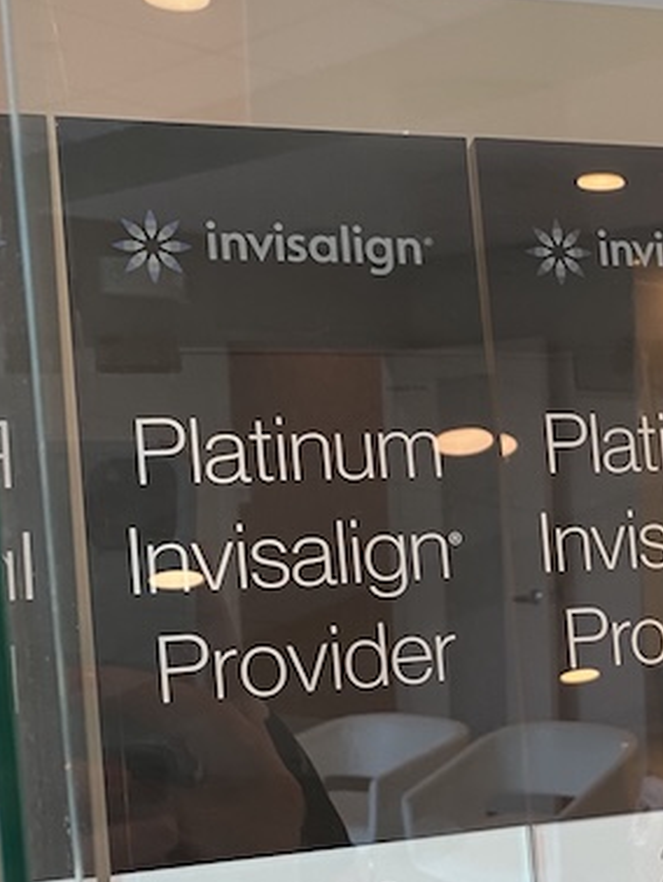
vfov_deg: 34.2
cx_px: 693
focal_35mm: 55
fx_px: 1403
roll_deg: +1.3
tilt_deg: -6.9
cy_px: 658
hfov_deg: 25.1
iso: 80
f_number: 1.8
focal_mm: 4.25
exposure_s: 1/60
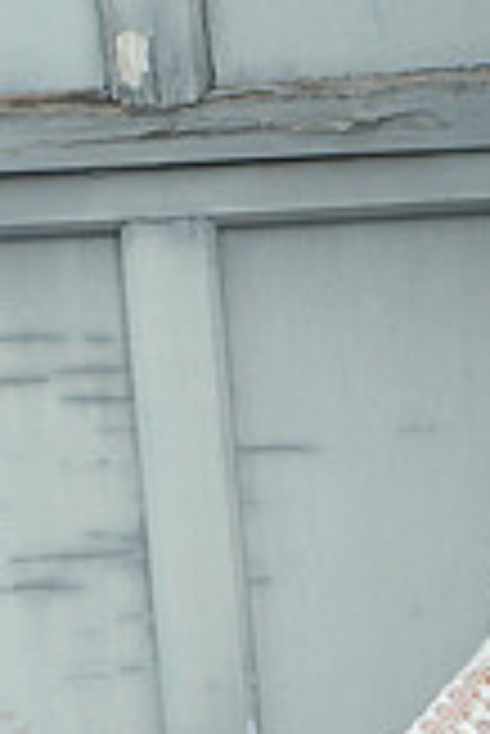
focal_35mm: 135
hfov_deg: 10.1
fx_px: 2750
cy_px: 802
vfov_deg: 14.8
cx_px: 560
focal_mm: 38
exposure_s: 1/80
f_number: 9
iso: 1600
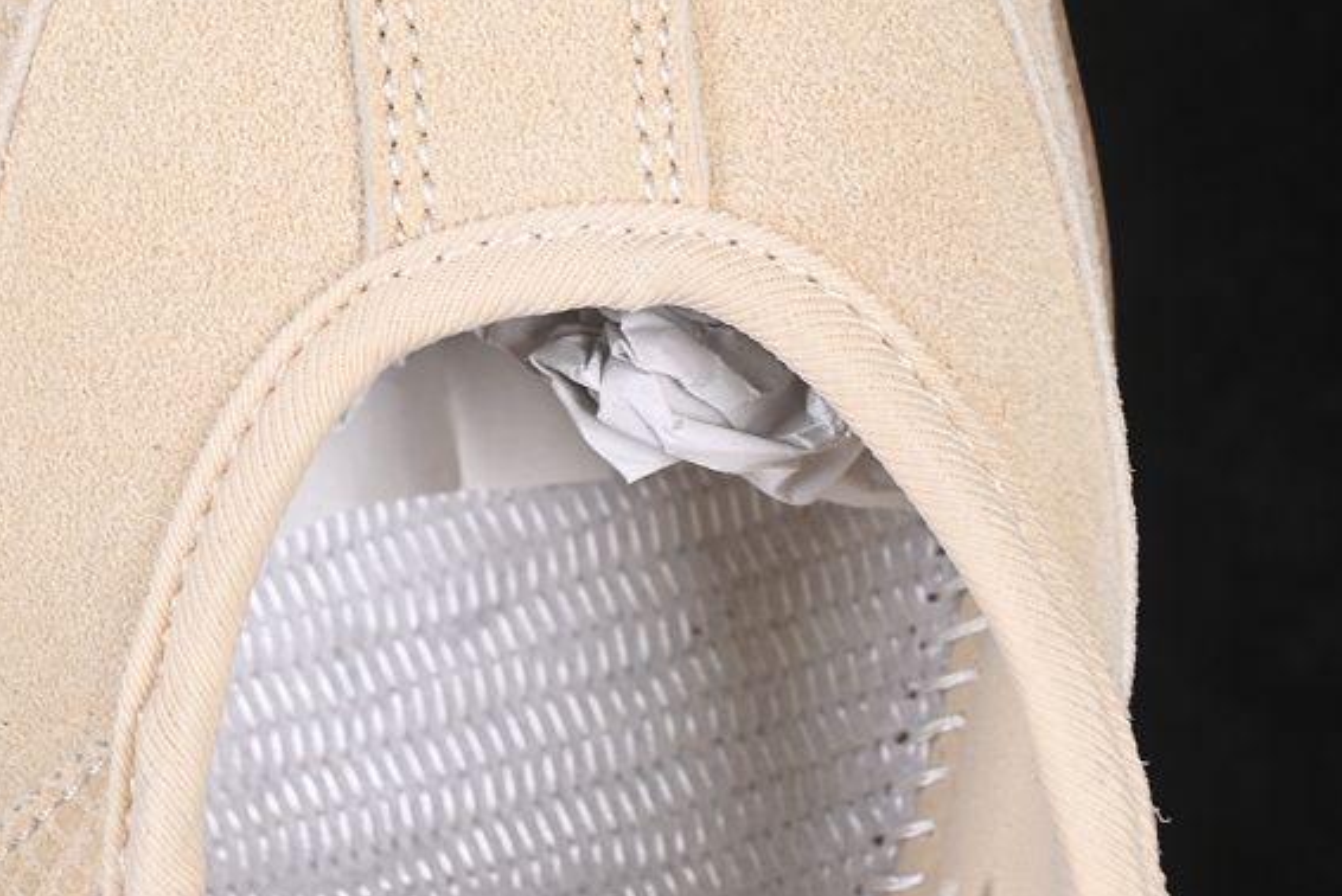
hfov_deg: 14.3
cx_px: 434
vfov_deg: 9.6
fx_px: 5333
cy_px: 126
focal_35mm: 143
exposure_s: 1/80
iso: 160
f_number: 7.1
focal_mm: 50
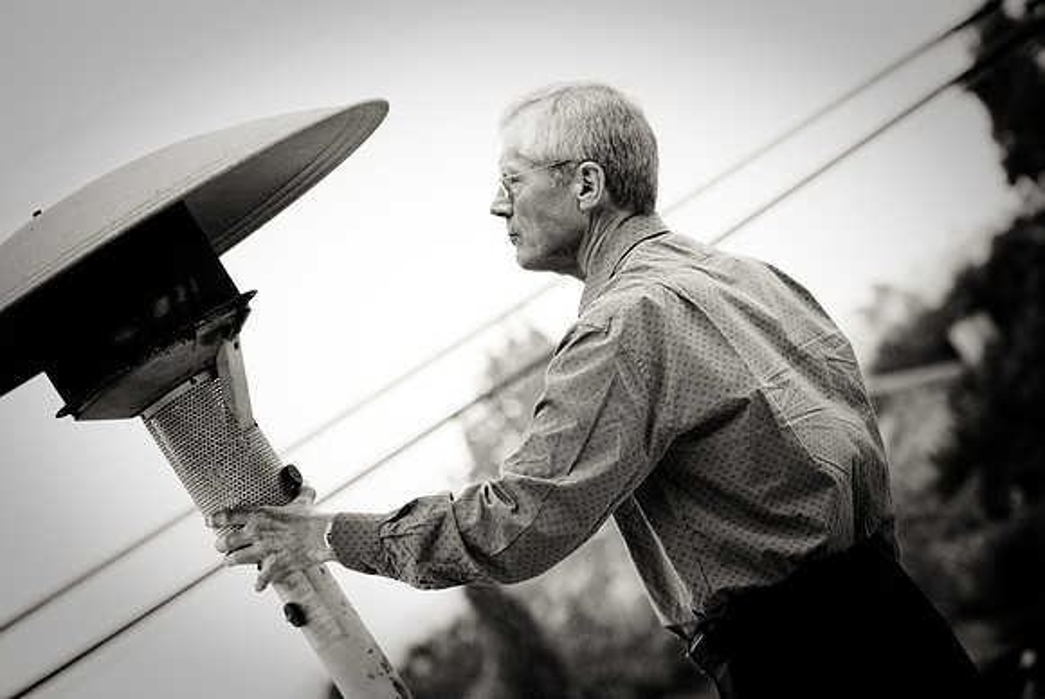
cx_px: 522
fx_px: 3400
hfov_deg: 17.5
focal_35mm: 117
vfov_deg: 11.7
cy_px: 350
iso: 400
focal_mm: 78
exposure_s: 1/100
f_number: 3.5
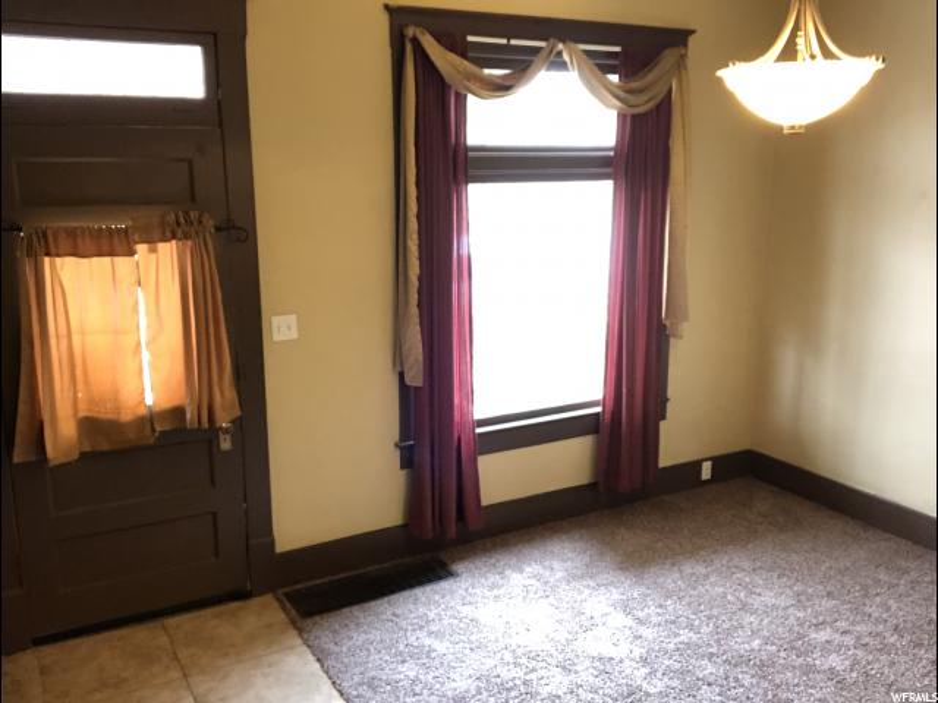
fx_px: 867
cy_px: 352
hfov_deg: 56.8
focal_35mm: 32
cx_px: 469
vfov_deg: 44.2
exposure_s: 1/30
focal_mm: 2.87
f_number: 2.2
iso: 250
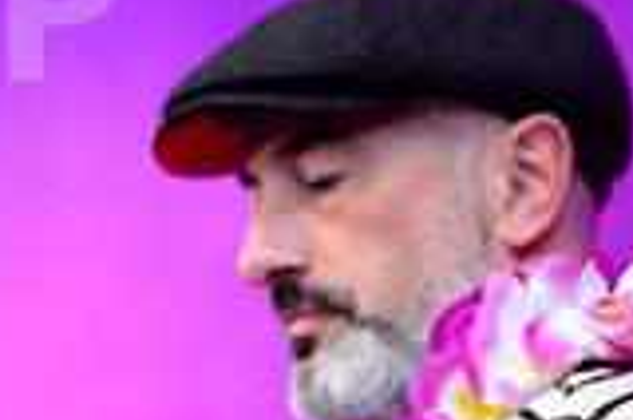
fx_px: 7879
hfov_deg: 4.6
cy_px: 410
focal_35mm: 449
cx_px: 777
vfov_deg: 3.0
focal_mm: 110
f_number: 3.2
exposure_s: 1/1250
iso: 1600
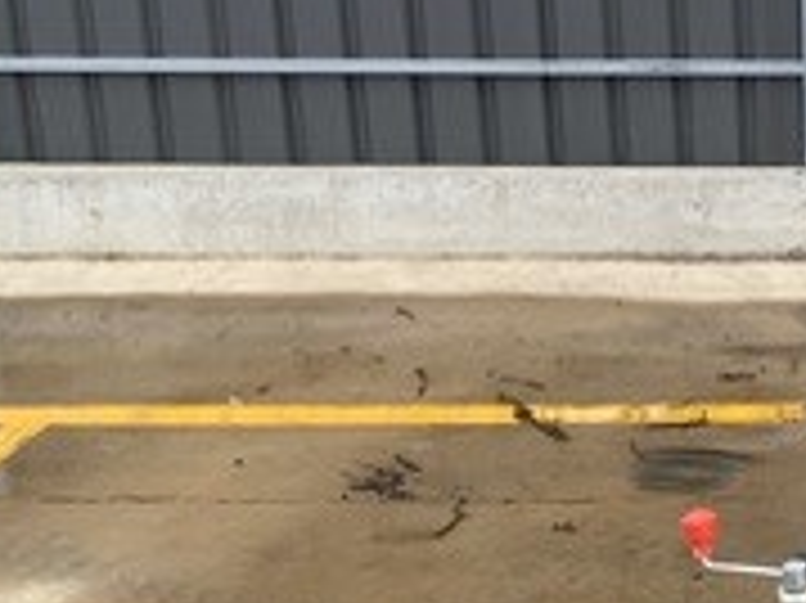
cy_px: 234
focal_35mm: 93
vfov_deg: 15.9
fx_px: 2164
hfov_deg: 19.5
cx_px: 1040
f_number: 1.8
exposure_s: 1/651
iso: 32
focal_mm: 4.25
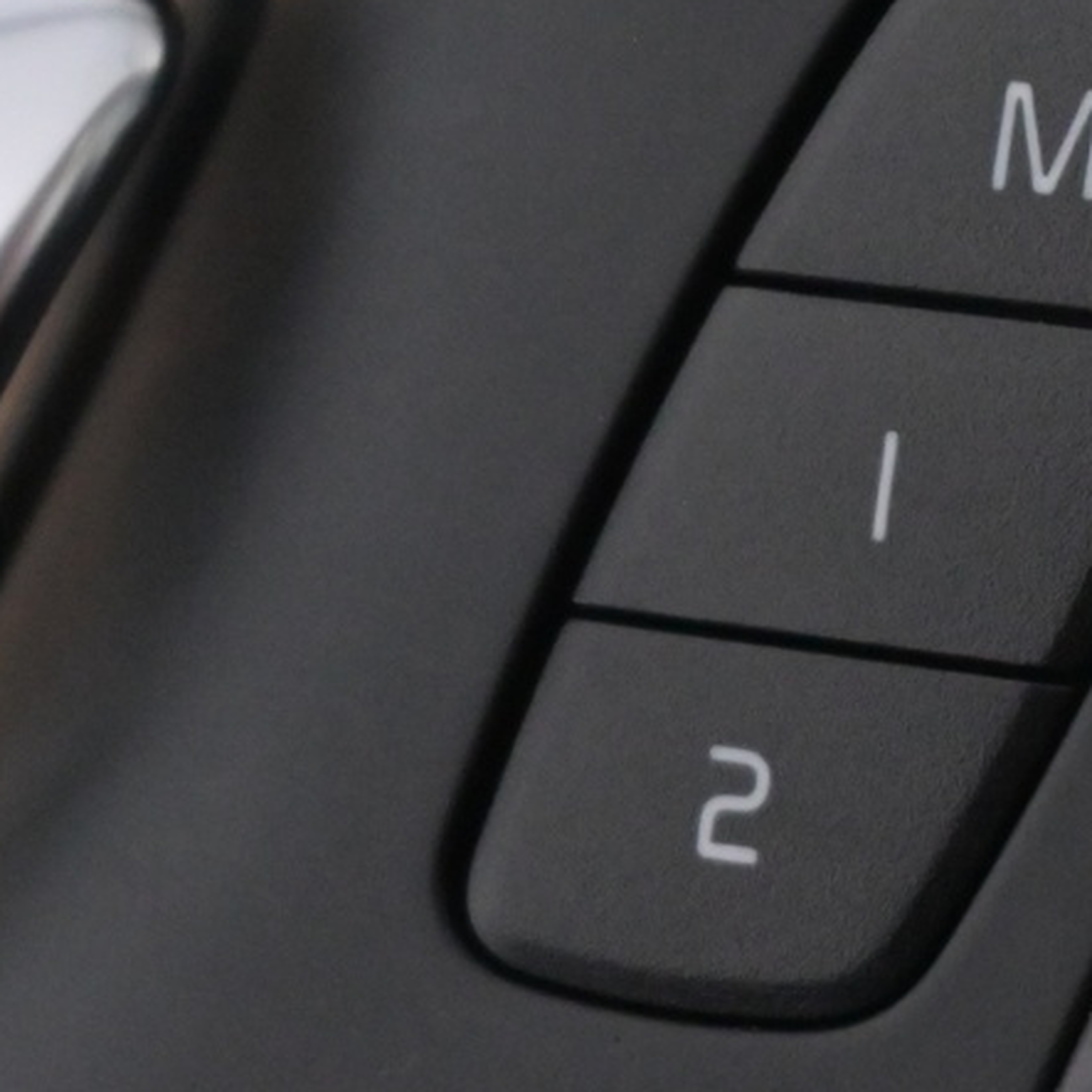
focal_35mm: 233
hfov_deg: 7.5
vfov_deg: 7.5
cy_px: 515
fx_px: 8316
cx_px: 806
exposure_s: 1/80
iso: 4000
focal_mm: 50
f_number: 6.3
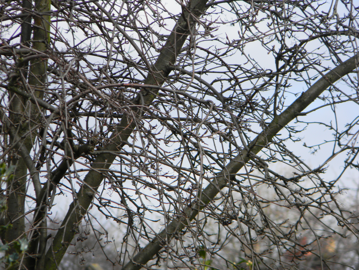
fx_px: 4294
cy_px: 135
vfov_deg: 3.6
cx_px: 180
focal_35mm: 414
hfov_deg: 4.8
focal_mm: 75
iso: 80
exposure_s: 1/346
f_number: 5.4
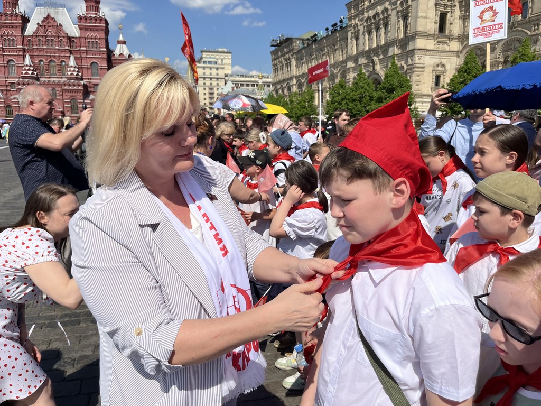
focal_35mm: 26
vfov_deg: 53.1
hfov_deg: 67.3
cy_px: 203
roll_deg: -0.3
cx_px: 270
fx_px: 406
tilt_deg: -11.2
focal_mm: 5.1
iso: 50
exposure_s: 1/6897
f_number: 1.6
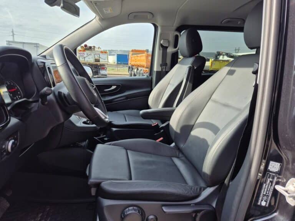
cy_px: 110
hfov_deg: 73.9
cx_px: 148
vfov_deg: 58.9
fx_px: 196
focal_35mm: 23
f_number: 1.8
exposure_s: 1/466
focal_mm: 5.4
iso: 25
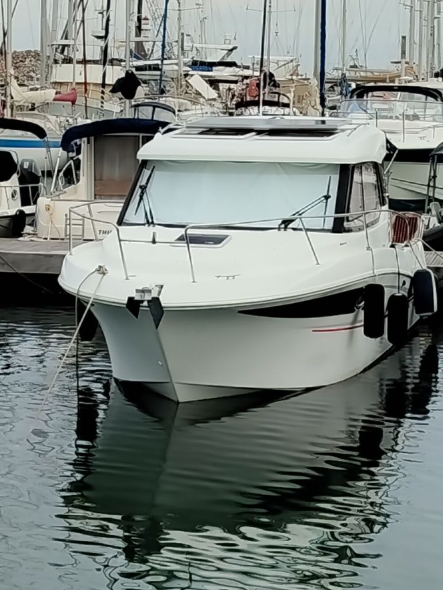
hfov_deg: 12.3
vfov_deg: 16.4
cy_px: 295
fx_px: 2047
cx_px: 222
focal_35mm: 120
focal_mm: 5.24
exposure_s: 1/659
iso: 52
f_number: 1.7
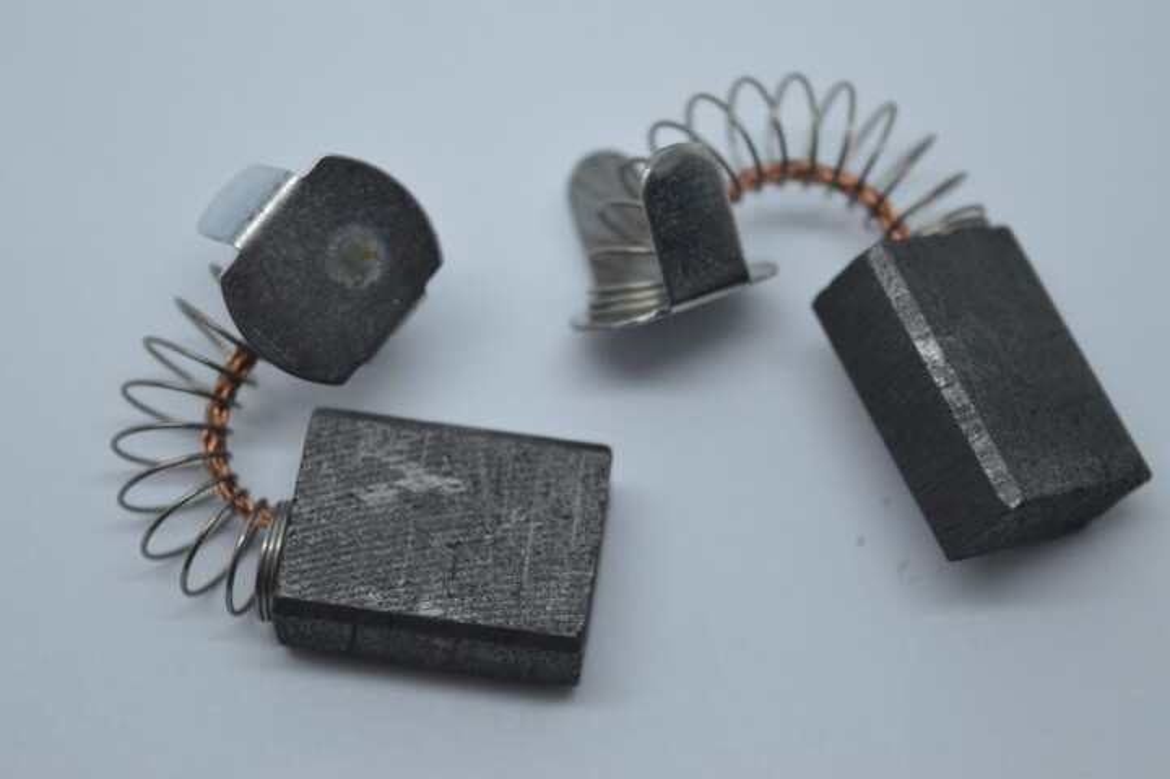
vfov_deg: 16.5
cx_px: 585
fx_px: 2679
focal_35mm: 82
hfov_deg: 24.6
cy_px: 390
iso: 400
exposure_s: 1/100
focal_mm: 55
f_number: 5.6
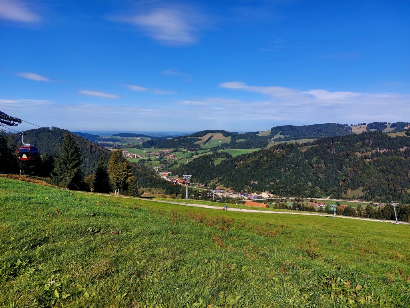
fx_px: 284
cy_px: 154
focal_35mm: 24
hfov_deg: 71.6
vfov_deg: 56.8
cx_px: 205
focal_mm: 5.23
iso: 25
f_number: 1.8
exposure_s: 1/1429
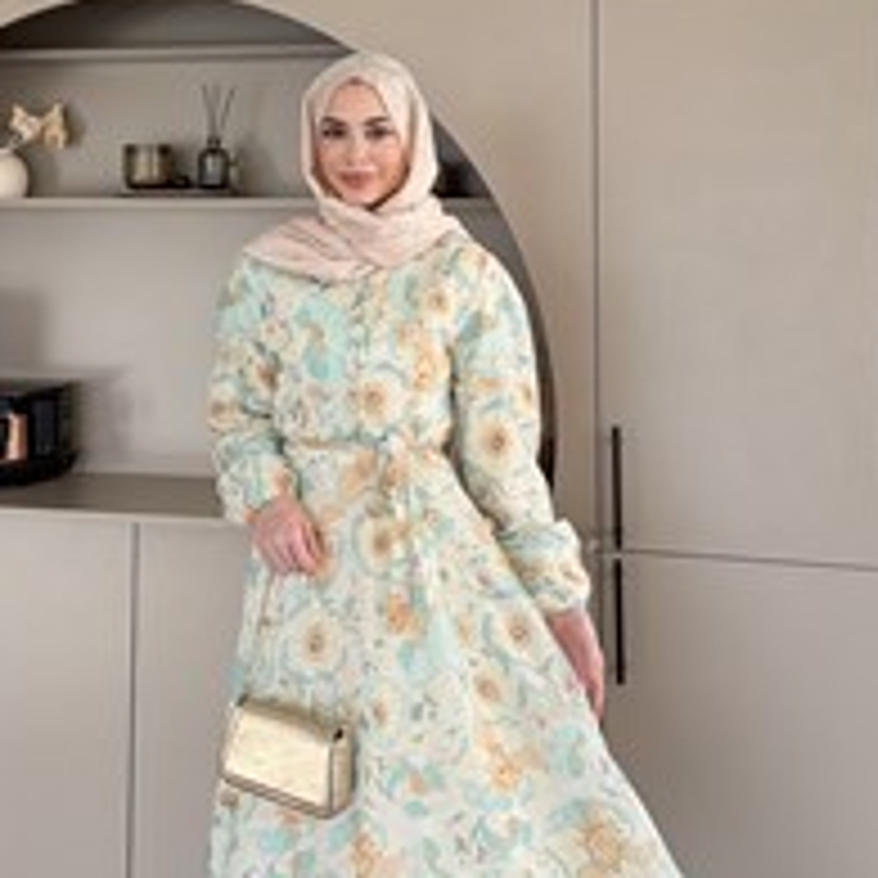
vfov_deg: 37.1
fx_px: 1291
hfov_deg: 37.4
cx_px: 365
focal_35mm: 45
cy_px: 588
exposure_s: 1/365
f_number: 1.78
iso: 250
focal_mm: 6.76
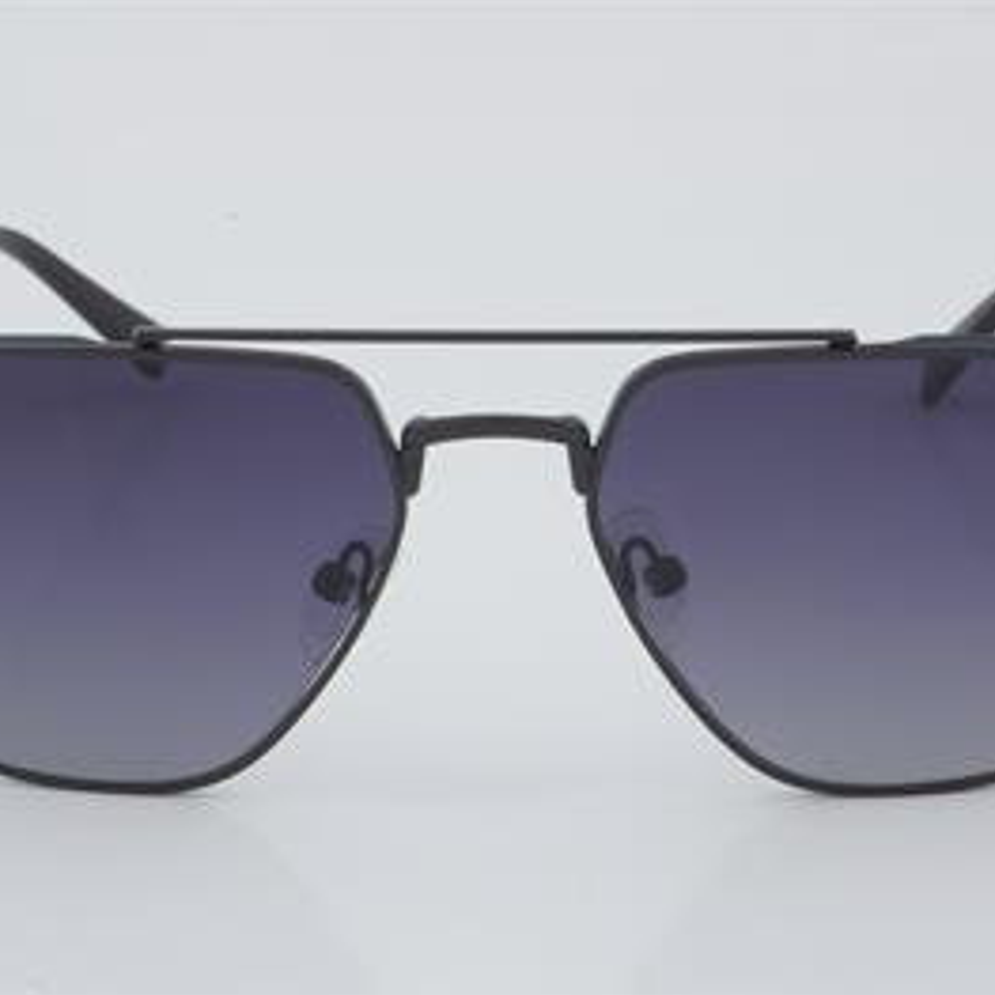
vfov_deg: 16.3
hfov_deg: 16.3
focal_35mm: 107
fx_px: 3468
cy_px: 499
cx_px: 511
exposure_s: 1/3
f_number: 32
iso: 100
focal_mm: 55
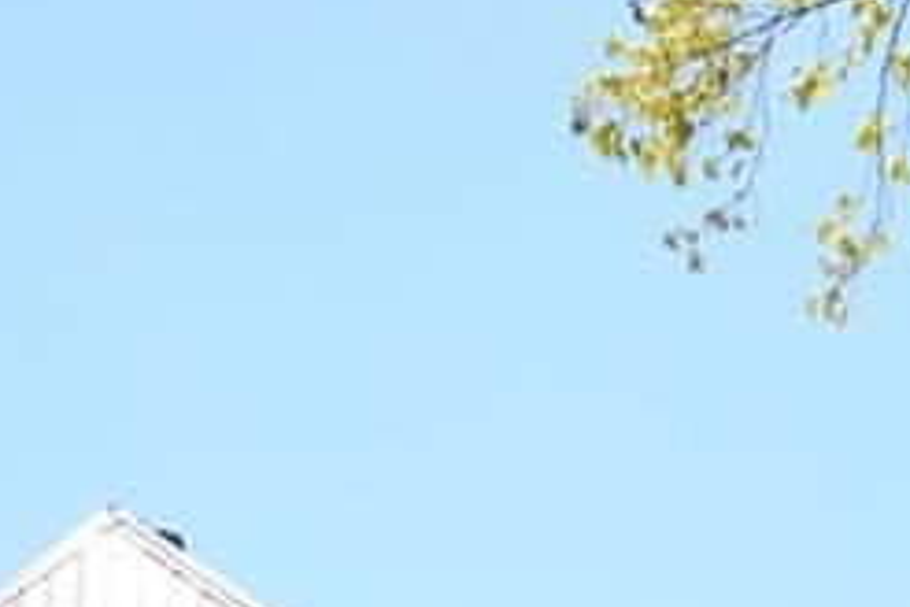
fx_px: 3159
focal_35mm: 125
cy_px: 1181
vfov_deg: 10.2
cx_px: 610
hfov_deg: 16.4
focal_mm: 20
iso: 100
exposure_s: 1/200
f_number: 9
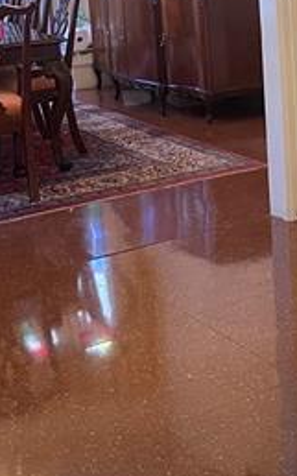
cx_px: 483
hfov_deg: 15.0
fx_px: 1024
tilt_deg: -6.2
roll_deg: +0.6
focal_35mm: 79
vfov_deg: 24.9
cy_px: 2
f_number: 1.6
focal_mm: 5.1
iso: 320
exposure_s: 1/60
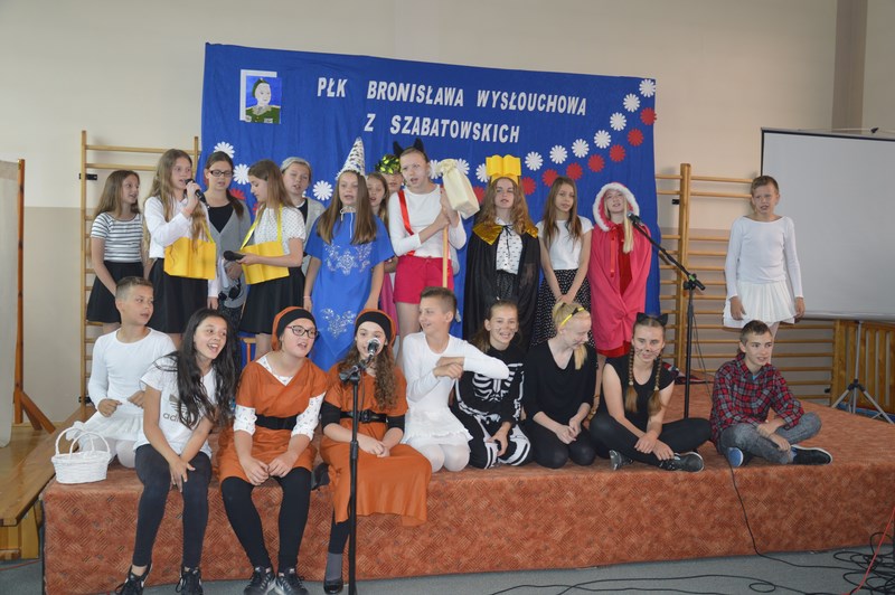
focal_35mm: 33
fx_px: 820
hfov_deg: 57.3
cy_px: 298
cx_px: 448
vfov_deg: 39.9
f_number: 3.8
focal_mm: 22
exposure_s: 1/60
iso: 450
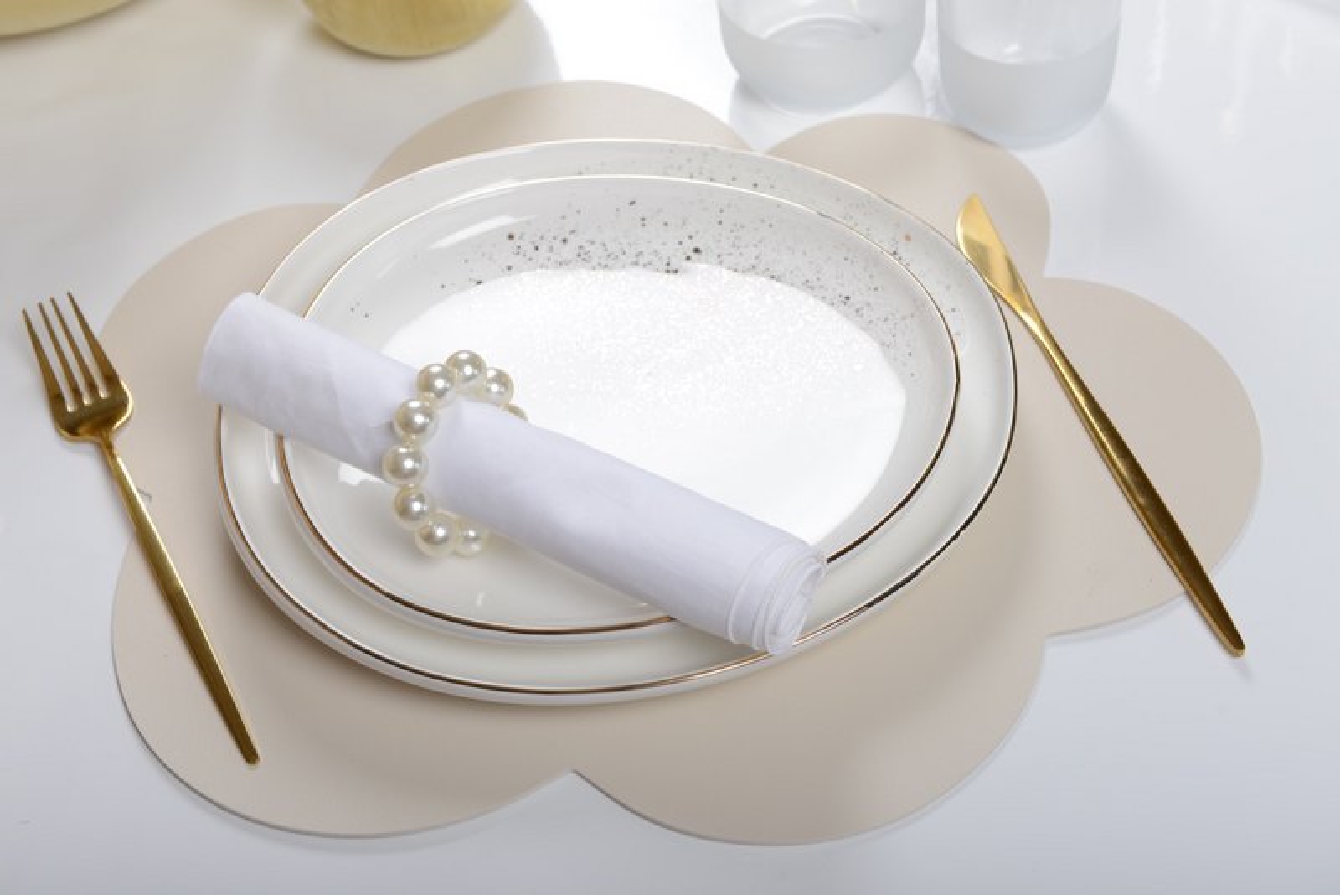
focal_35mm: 58
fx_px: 2160
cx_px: 670
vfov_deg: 23.4
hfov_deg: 34.5
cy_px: 448
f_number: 9
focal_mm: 58
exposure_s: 1/200
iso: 200
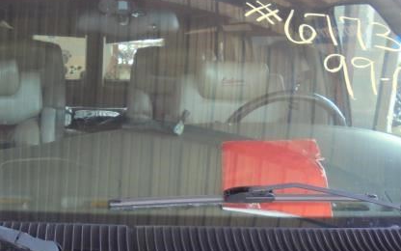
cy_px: 153
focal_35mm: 53
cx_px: 92
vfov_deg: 24.4
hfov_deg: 37.1
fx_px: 579
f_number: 3.5
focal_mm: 4.6
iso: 100
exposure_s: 1/40
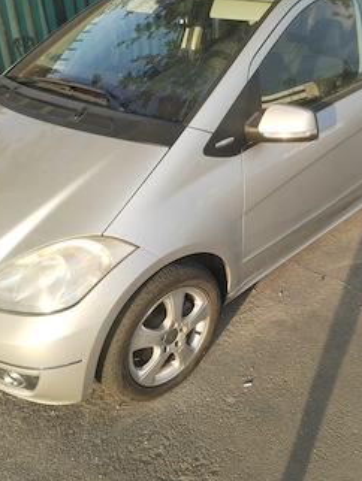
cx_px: 215
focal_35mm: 36
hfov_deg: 39.6
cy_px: 257
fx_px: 501
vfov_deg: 51.3
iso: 100
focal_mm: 4.75
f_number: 1.8
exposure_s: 1/256
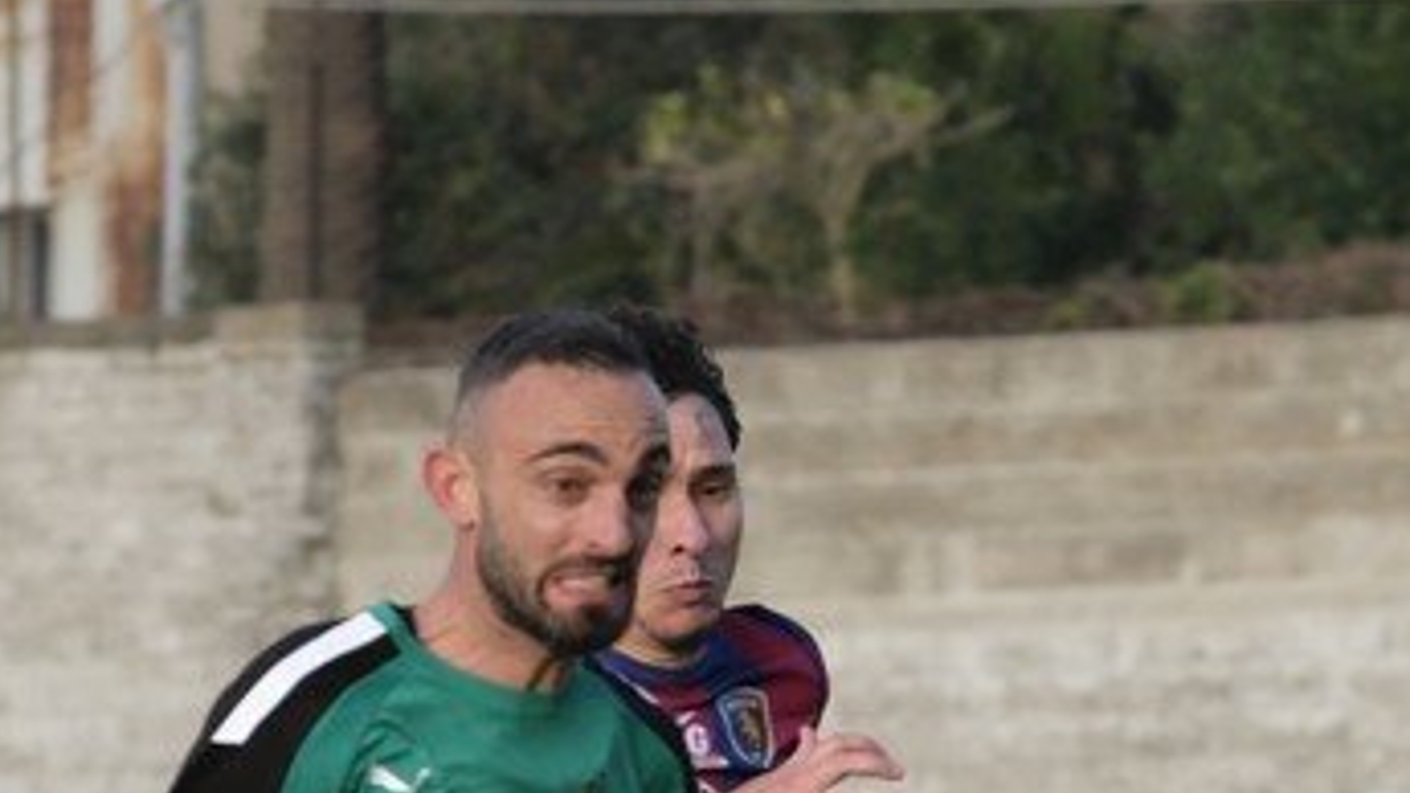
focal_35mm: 675
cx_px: 466
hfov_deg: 3.2
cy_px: 1118
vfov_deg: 1.8
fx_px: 25235
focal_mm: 147.9
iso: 1250
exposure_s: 1/1000
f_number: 5.6
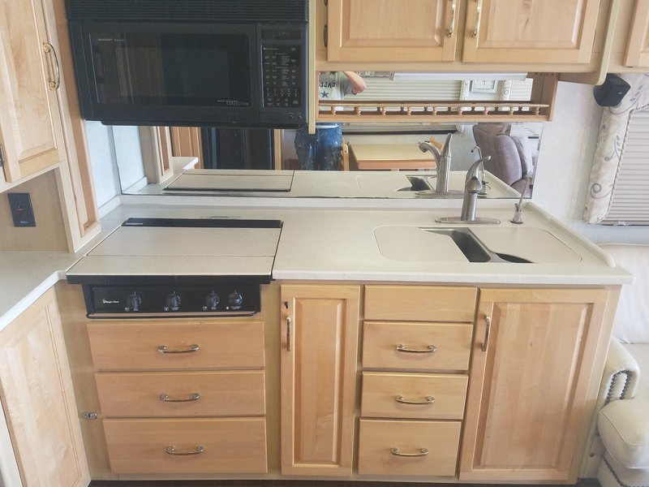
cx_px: 324
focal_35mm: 26
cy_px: 244
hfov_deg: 67.3
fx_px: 487
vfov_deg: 53.1
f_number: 1.7
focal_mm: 4.2
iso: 200
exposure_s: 1/60
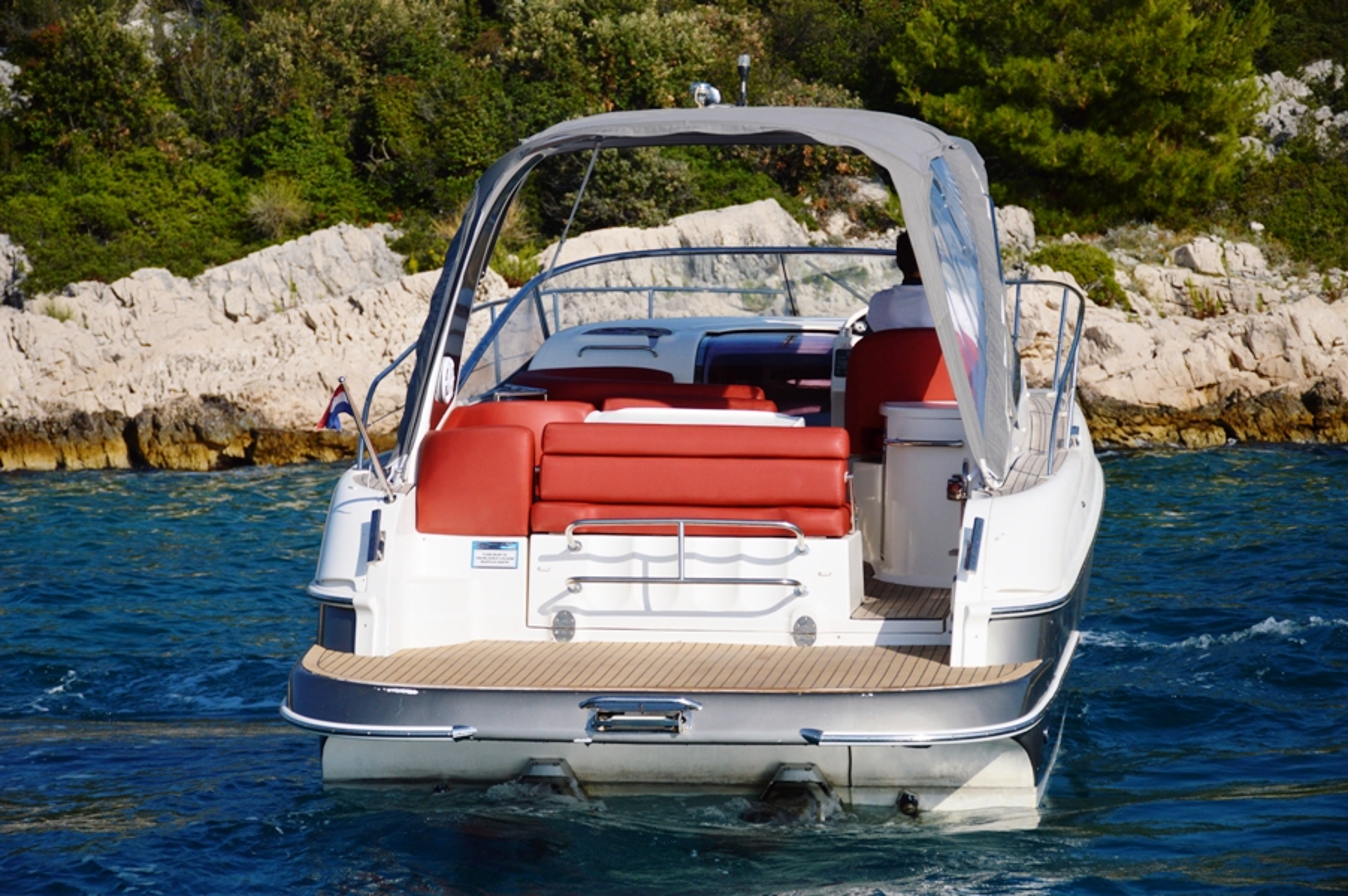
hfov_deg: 19.5
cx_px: 674
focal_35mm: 105
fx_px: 3929
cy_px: 448
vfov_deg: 13.0
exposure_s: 1/3200
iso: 180
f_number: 5
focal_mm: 70
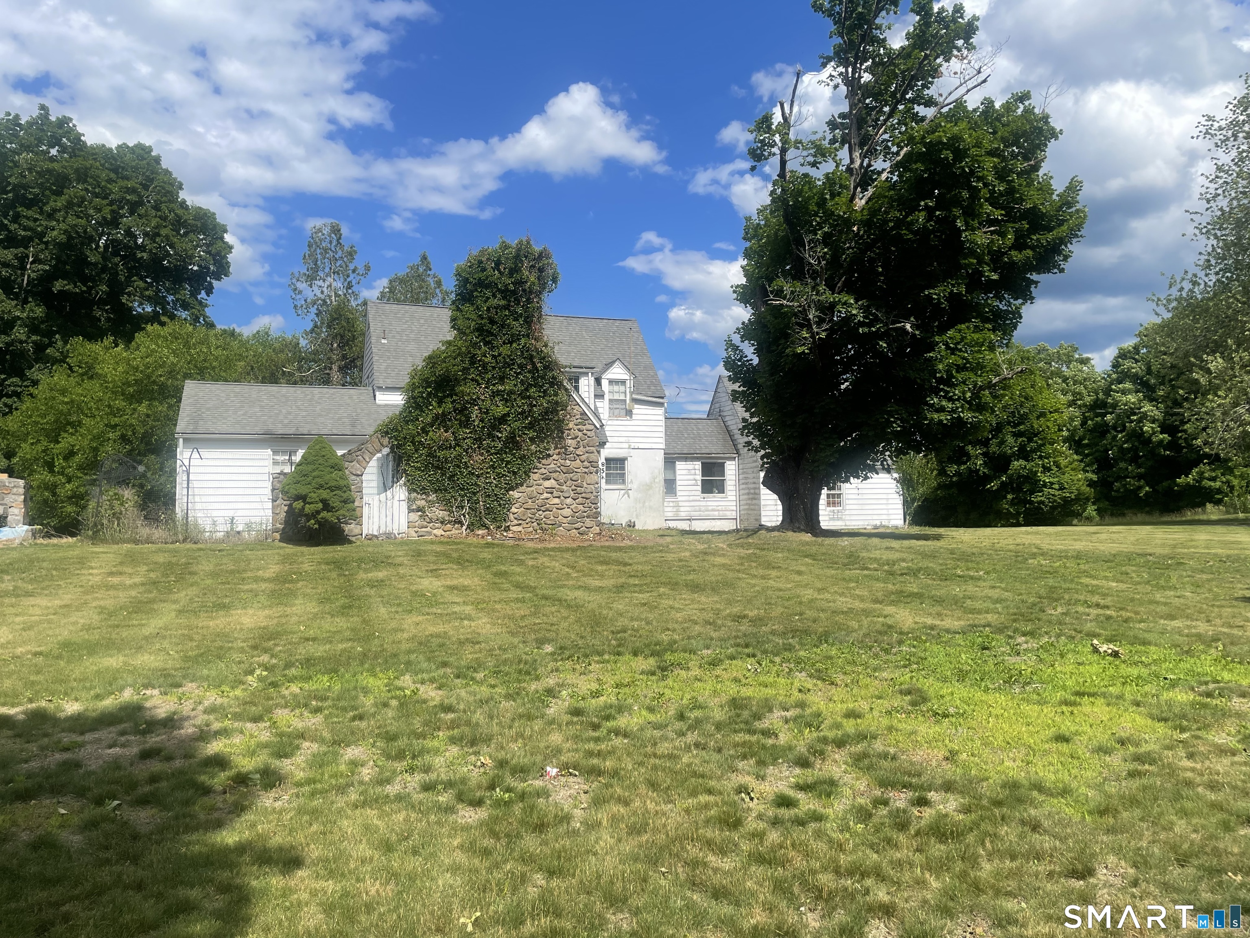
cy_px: 469
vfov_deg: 53.1
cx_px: 625
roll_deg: +0.4
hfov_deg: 67.3
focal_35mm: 26
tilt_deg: +3.8
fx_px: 939
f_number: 1.6
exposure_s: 1/4000
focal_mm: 4.2
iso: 32
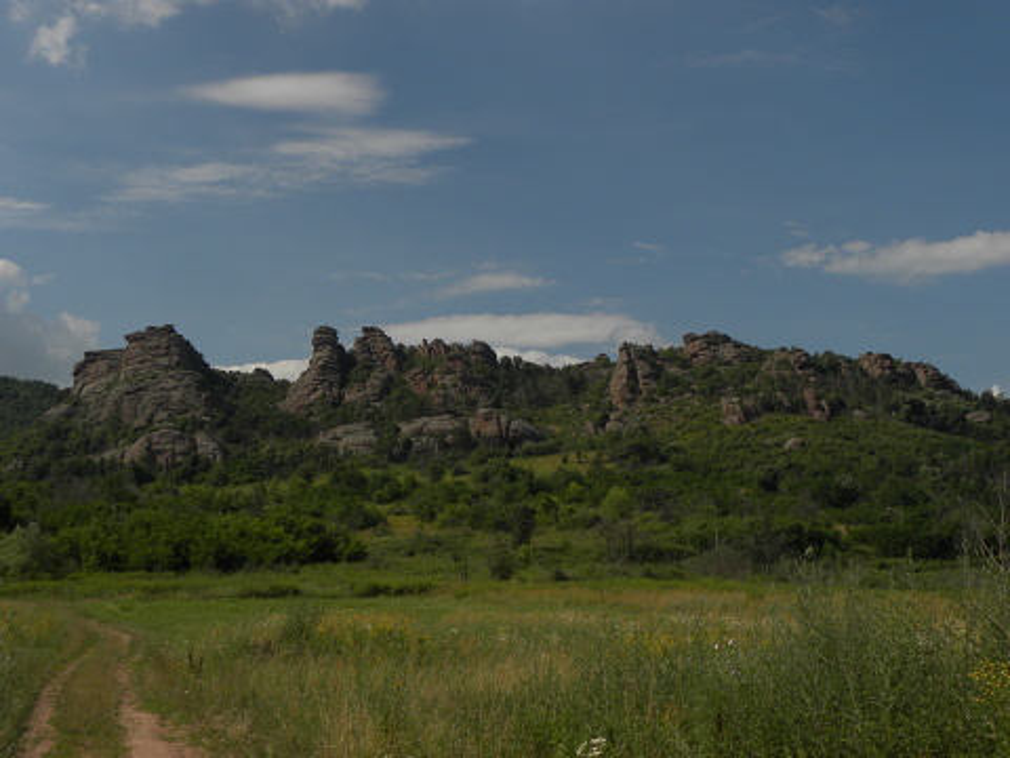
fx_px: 1342
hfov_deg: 41.2
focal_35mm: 46
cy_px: 379
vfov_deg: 31.5
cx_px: 505
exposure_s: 1/250
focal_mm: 8.2
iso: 64
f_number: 4.5
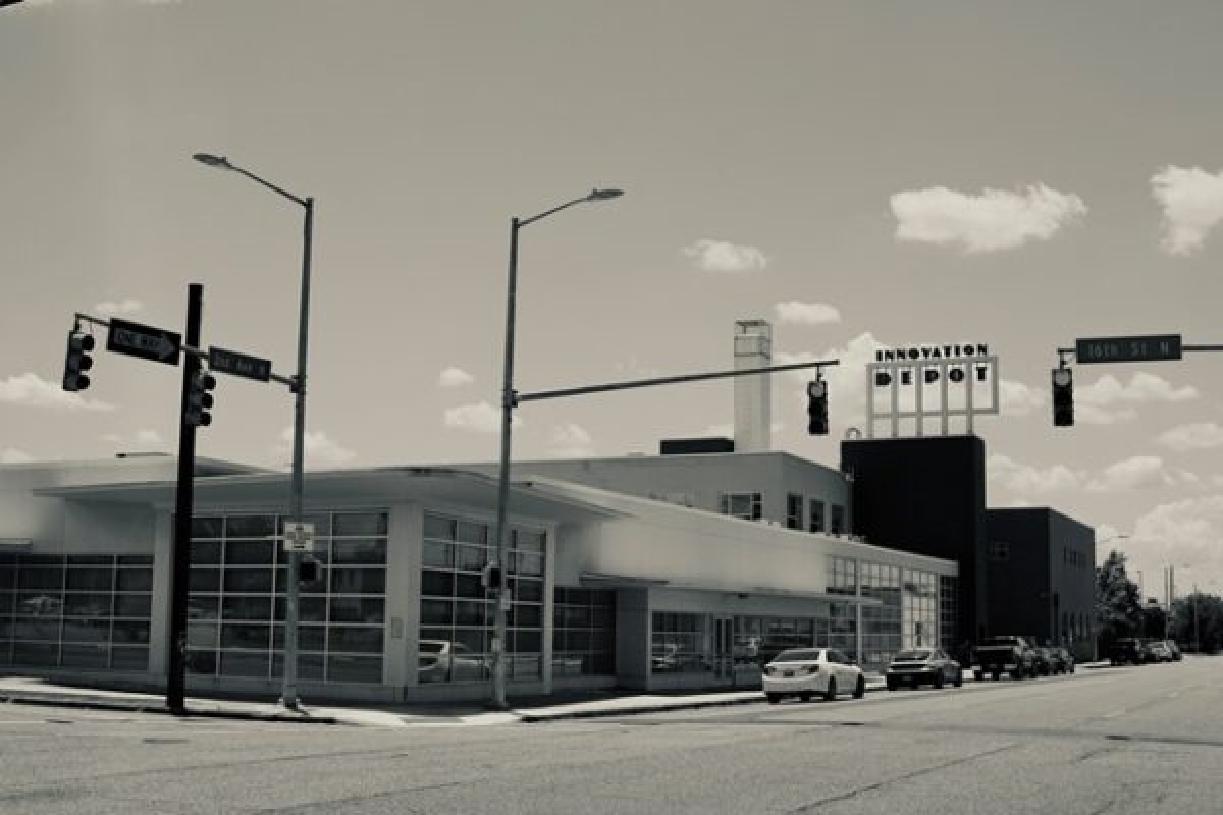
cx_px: 612
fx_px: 1427
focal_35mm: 42
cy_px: 408
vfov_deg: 31.9
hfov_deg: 46.4
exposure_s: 1/2000
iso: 400
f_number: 8
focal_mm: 28
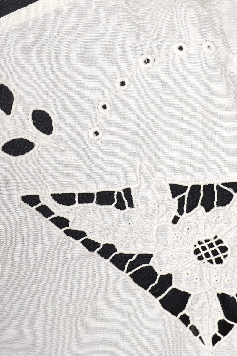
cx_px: 118
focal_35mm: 115
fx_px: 1136
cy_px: 59
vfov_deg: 17.6
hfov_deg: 11.9
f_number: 7.1
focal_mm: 32
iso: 320
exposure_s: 1/25
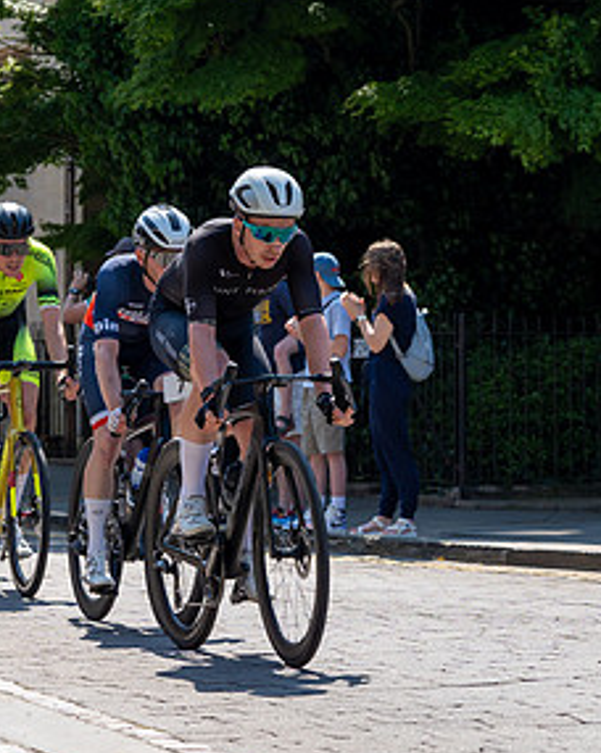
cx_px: 244
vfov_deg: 10.8
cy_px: 262
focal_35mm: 179
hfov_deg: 8.6
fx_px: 3988
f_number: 5
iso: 160
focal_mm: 68
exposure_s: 1/800
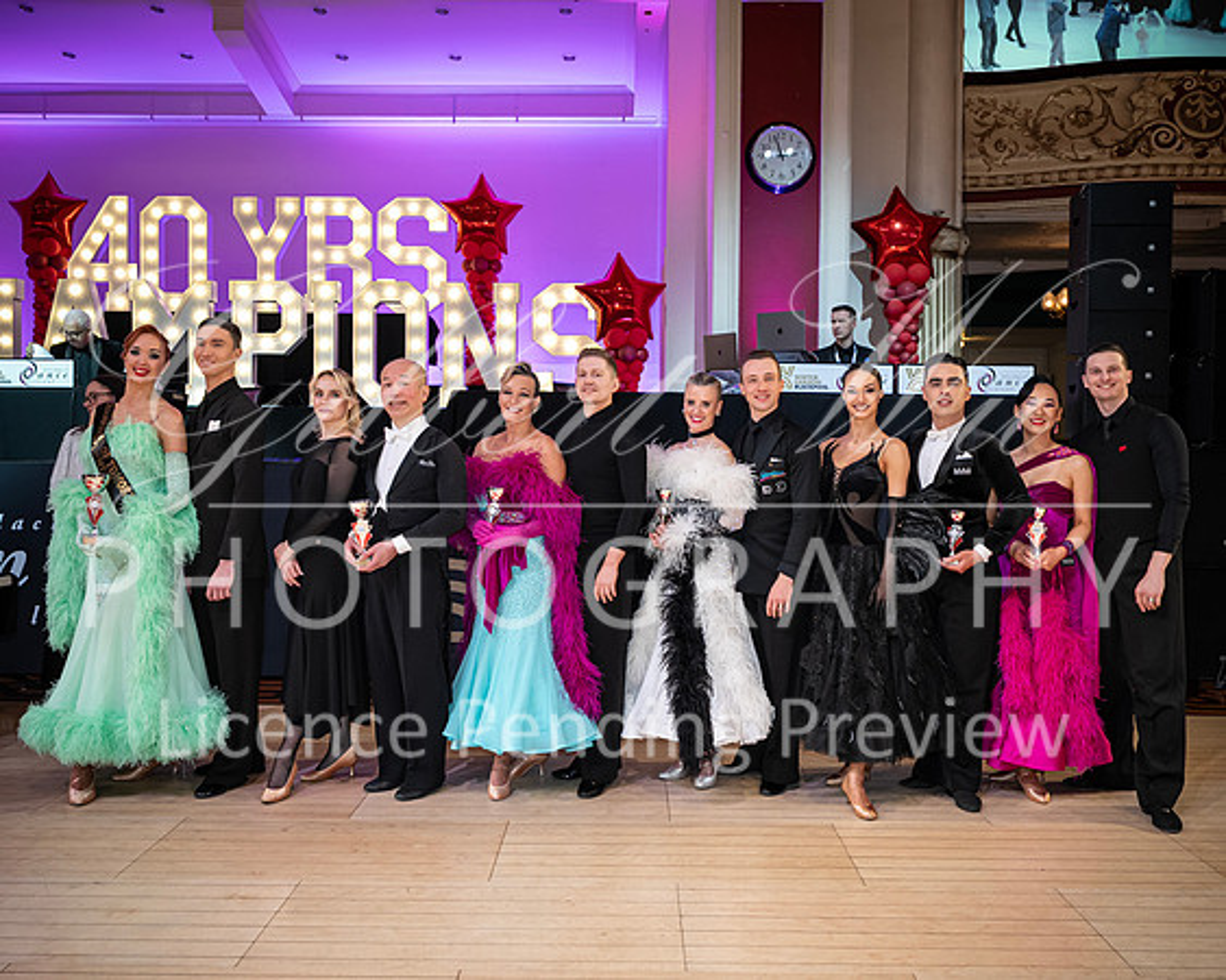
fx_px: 1101
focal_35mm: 30
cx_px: 622
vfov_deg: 48.0
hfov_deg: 58.2
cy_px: 490
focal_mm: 26
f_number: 4
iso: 1000
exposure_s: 1/125
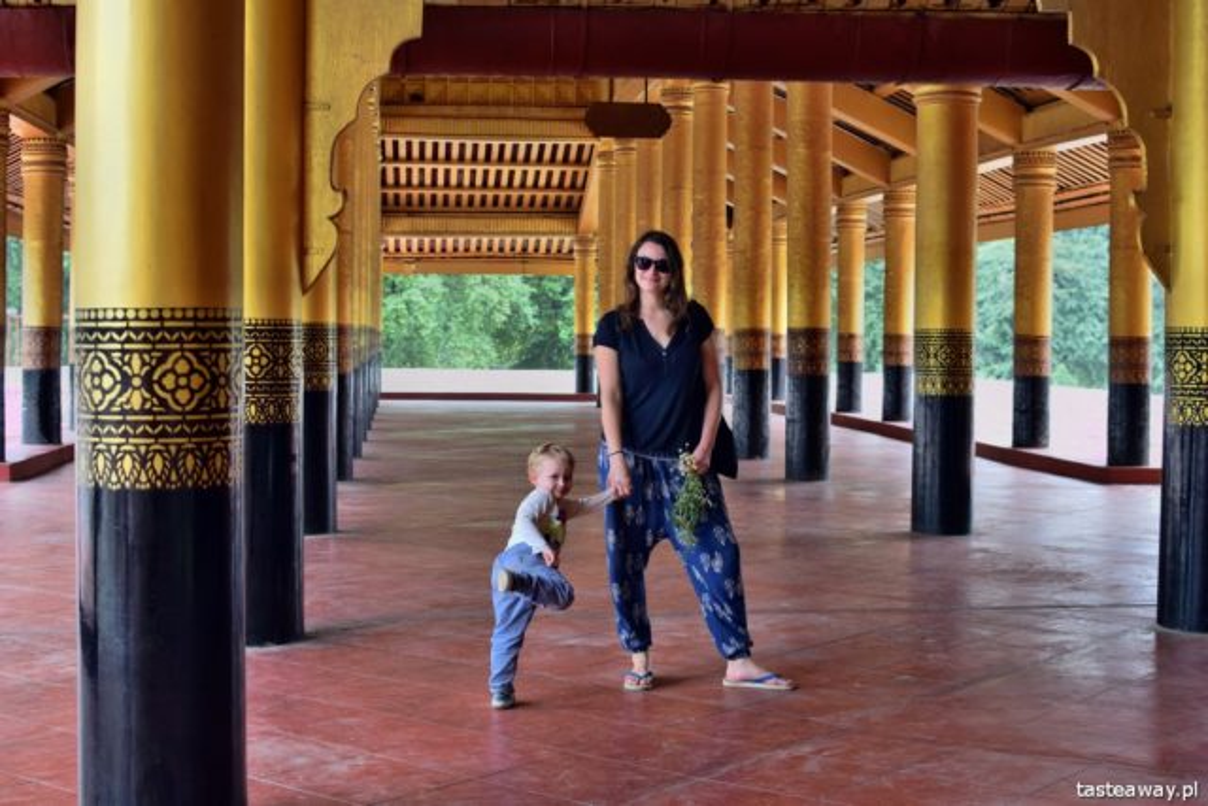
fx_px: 1762
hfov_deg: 37.8
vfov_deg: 25.8
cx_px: 604
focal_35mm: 52
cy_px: 403
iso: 400
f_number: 5.6
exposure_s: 1/125
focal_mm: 35
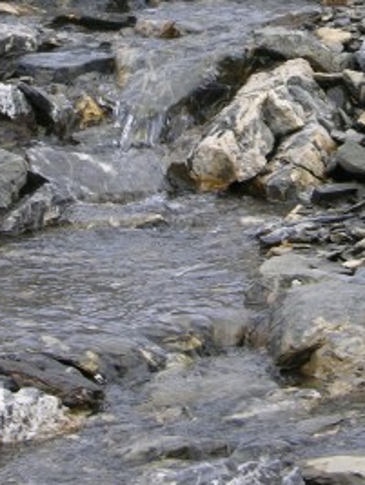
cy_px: -29
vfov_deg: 9.7
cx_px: 292
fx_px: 2819
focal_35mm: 201
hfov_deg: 7.4
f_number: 4.7
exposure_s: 1/193
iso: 50
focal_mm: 17.8
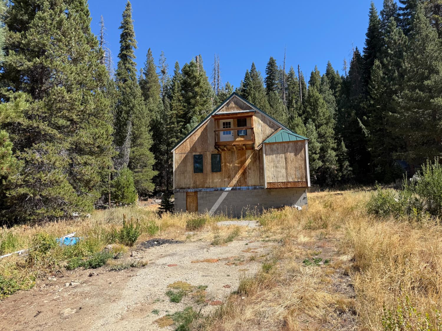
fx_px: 306
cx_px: 221
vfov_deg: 56.8
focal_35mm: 24
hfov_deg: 71.6
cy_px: 166
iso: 80
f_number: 1.78
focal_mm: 6.76
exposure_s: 1/2611
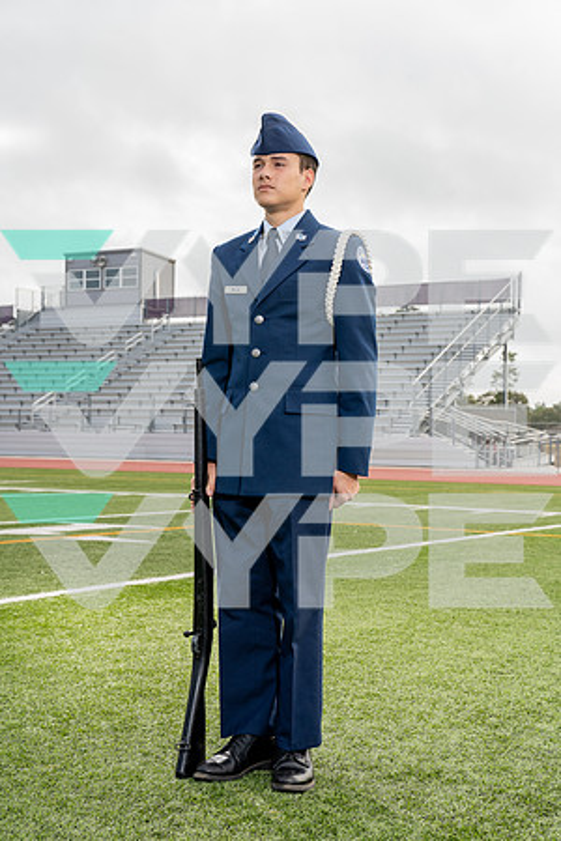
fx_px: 1239
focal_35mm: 53
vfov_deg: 37.5
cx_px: 280
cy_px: 420
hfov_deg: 25.5
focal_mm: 53
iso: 320
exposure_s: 1/250
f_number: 7.1
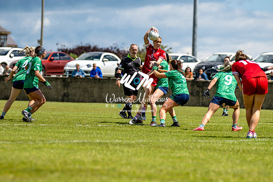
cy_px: 91
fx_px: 2046
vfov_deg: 5.1
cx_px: 136
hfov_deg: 7.6
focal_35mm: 270
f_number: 2.8
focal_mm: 180
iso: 125
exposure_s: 1/6400
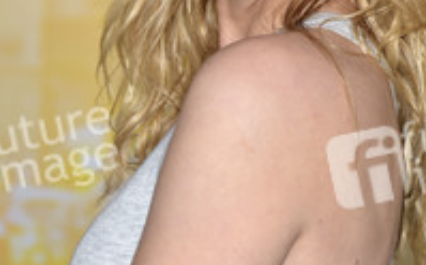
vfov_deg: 3.2
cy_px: 51
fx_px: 4756
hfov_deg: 5.1
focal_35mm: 410
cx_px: 243
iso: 320
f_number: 6.3
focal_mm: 200
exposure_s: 1/250
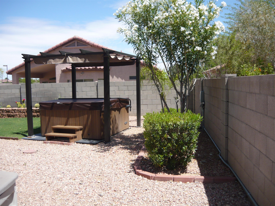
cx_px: 138
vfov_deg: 42.9
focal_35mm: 33
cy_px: 103
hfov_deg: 55.4
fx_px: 262
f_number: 8
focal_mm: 5.5
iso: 100
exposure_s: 1/160
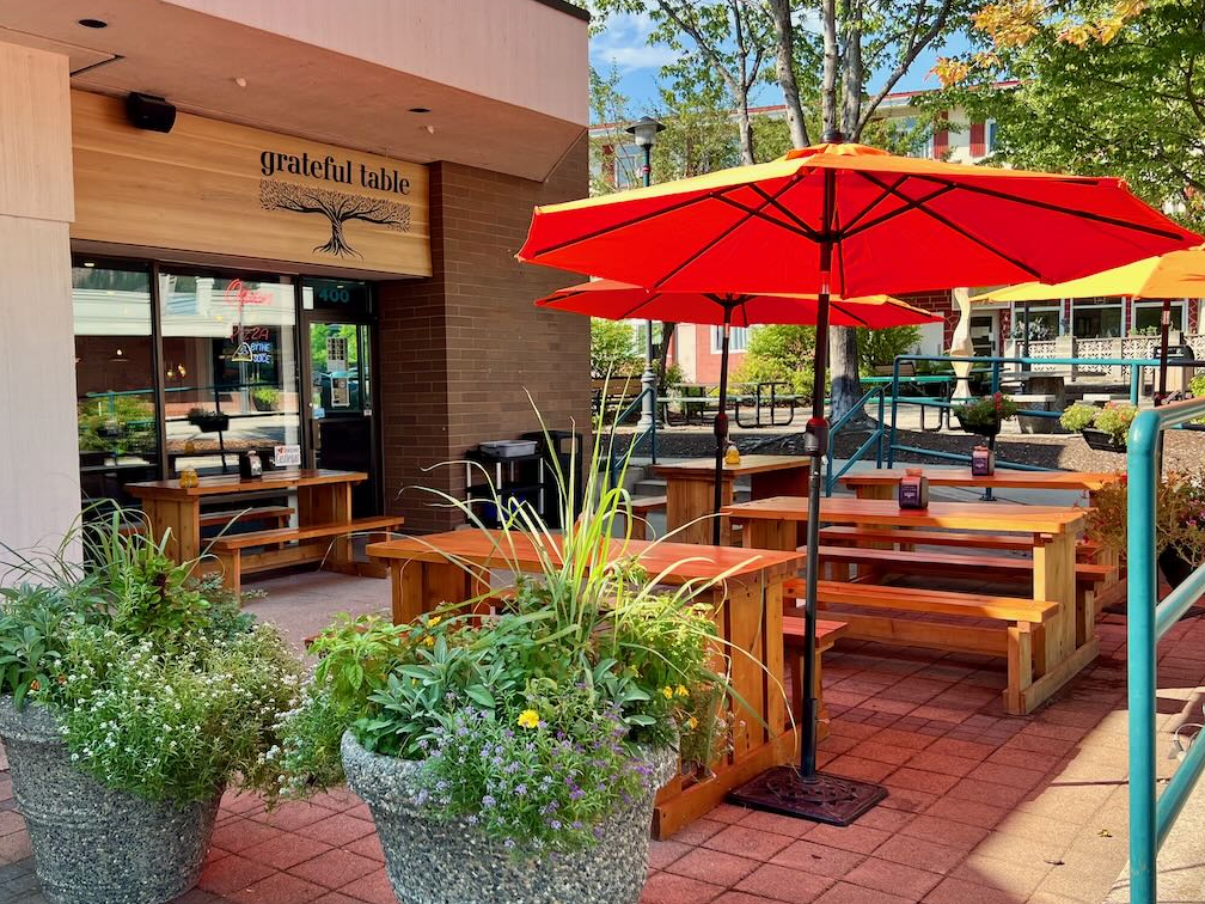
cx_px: 490
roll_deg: +2.2
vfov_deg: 42.9
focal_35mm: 33
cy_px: 469
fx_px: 1149
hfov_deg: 55.0
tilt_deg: -3.9
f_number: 1.5
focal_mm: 5.7
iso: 50
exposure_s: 1/775
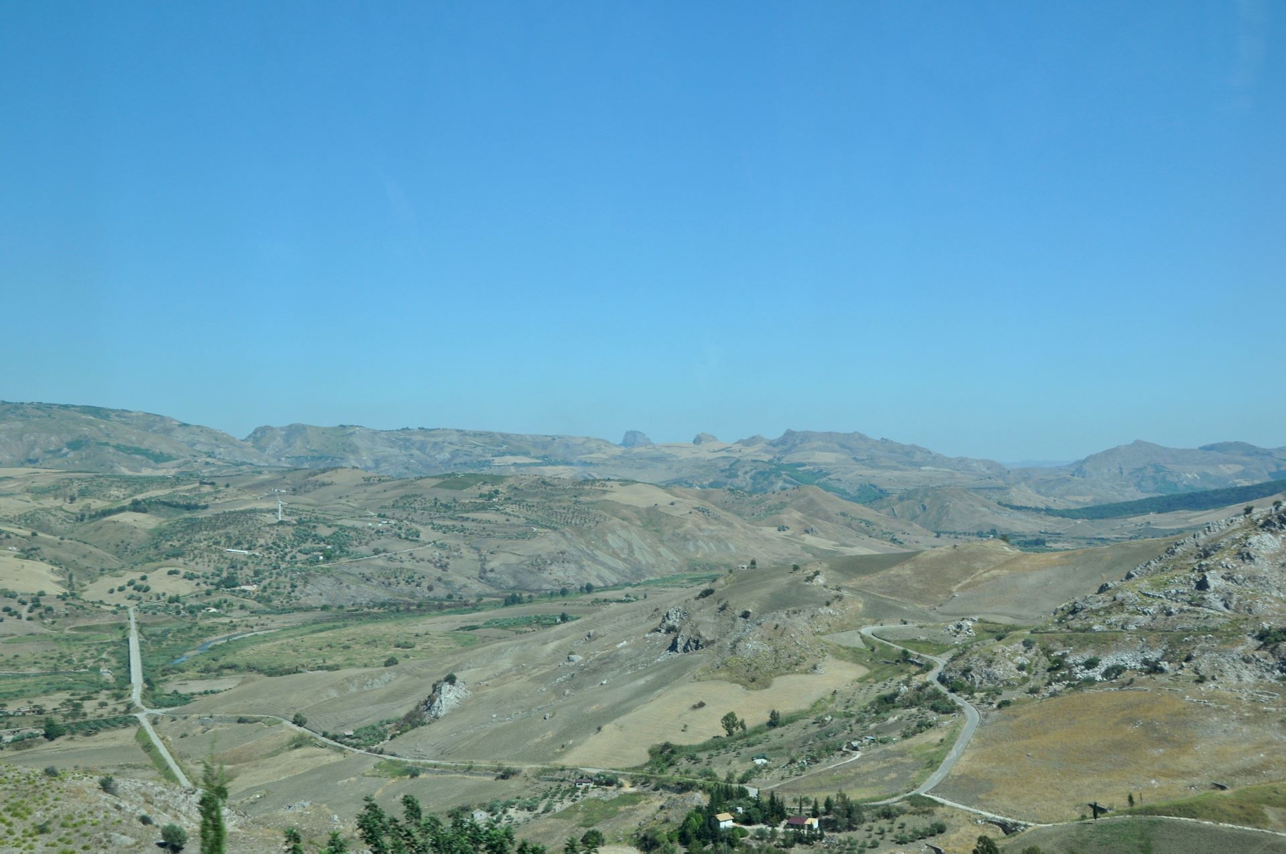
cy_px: 427
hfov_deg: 48.0
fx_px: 1445
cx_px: 643
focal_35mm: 40
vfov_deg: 32.9
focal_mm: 27
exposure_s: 1/160
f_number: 8
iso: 320
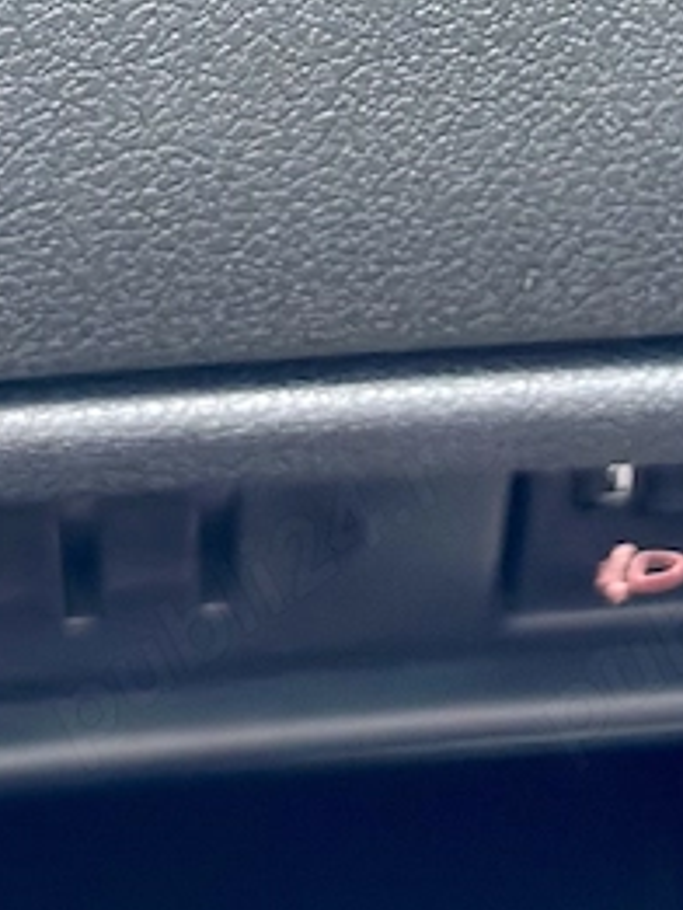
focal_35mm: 147
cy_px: -373
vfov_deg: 12.8
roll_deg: -1.1
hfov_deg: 10.1
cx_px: 519
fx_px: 3864
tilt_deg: -27.9
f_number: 1.78
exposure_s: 1/57
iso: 400
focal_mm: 6.86
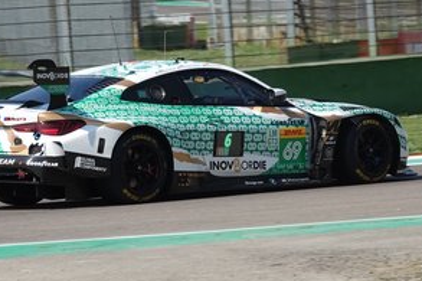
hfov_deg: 6.3
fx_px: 3854
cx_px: 215
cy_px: 184
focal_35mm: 329
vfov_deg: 4.2
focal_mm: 78.39
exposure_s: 1/1000
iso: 125
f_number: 4.5
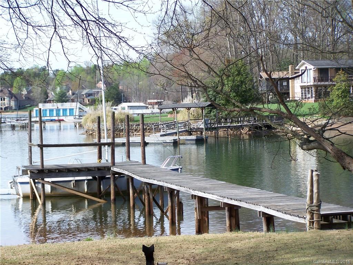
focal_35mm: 105
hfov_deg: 18.7
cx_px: 176
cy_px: 132
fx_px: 1071
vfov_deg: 14.1
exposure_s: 1/320
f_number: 3.2
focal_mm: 17.5
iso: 64
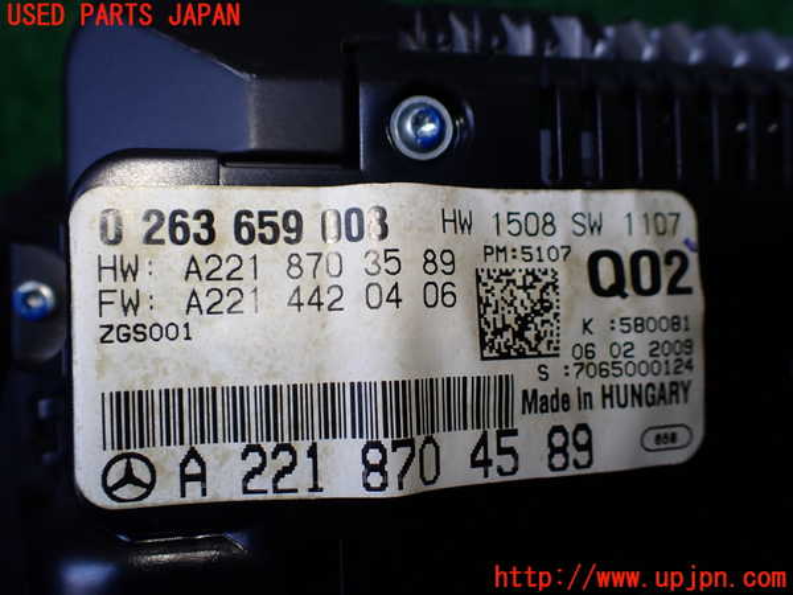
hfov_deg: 60.0
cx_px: 396
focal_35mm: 30
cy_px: 298
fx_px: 687
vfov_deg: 46.8
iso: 100
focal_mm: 5.4
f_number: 2.3
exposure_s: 1/200
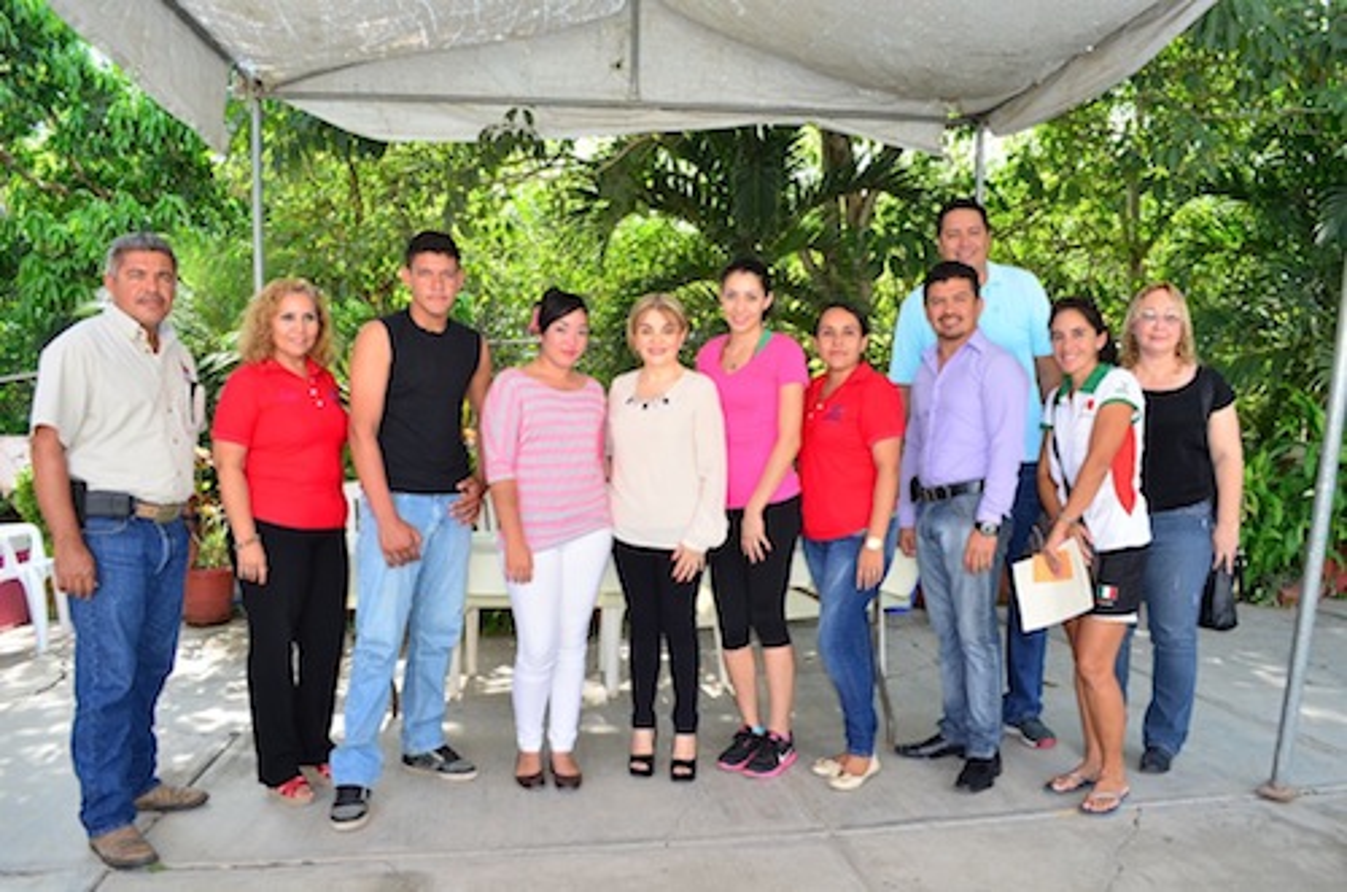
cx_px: 674
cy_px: 446
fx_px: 1008
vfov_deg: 47.7
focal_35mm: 27
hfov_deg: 67.5
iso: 400
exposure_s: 1/200
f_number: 5.6
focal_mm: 18
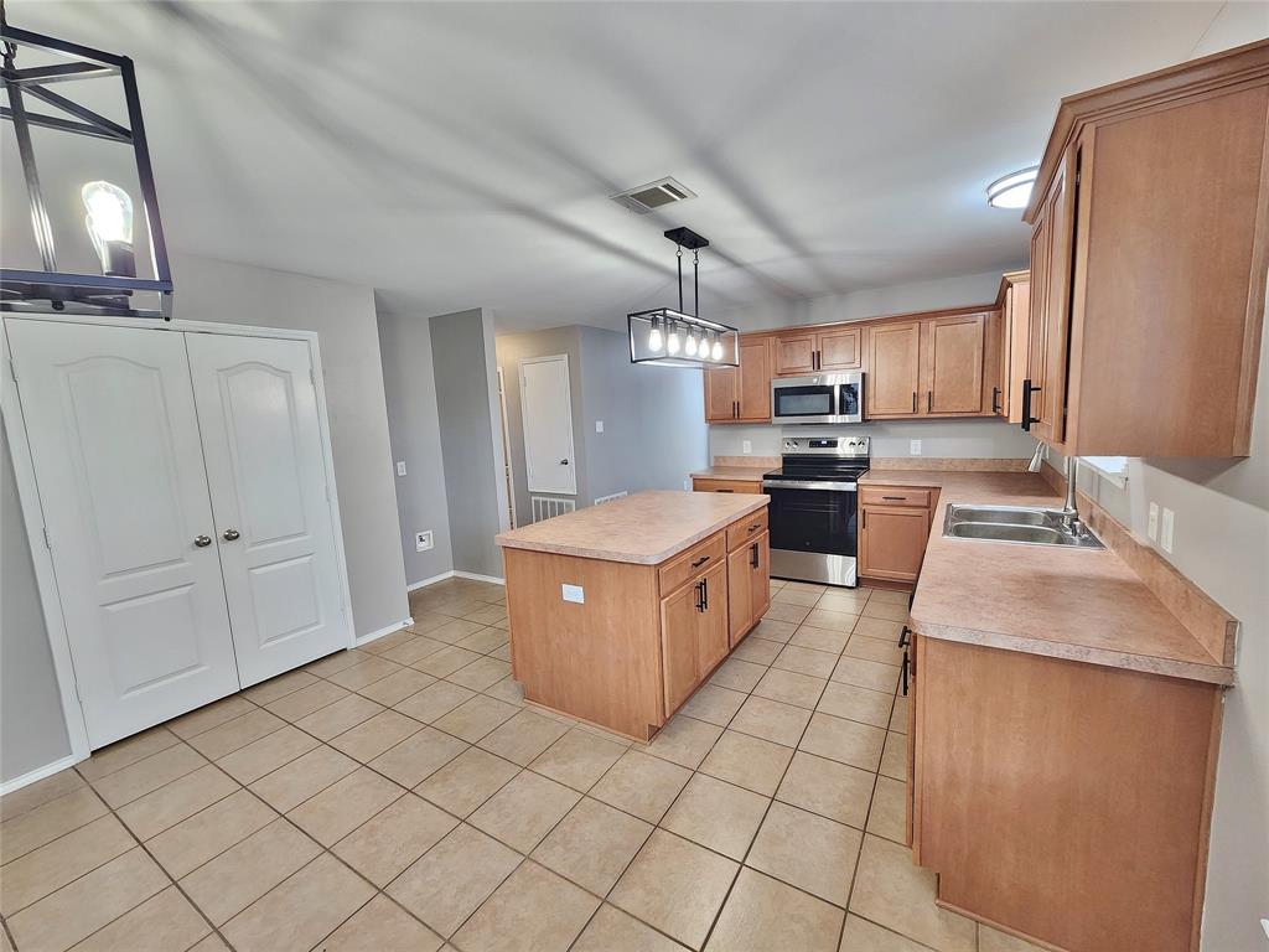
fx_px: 477
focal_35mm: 13
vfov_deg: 89.9
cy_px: 476
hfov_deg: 106.2
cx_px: 634
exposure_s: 1/60
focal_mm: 2.2
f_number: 2.2
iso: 250
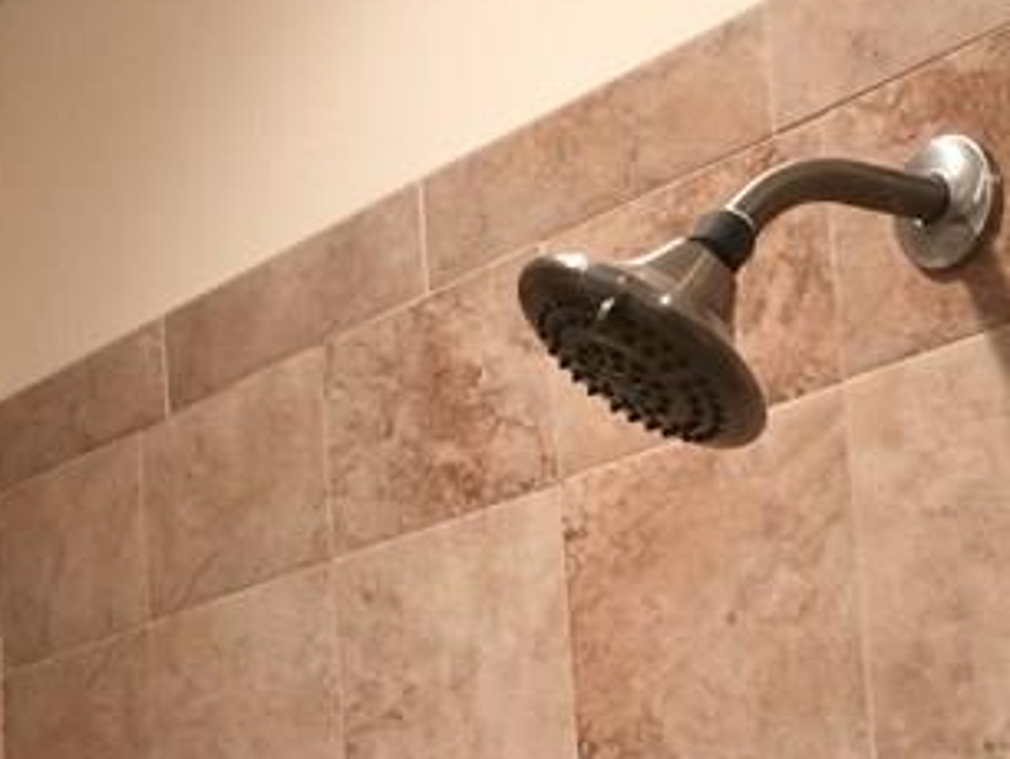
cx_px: 482
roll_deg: +3.4
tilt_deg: +9.1
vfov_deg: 15.0
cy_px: 742
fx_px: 2832
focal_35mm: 97
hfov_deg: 20.2
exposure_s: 1/15
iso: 64
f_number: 2.2
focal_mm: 4.15
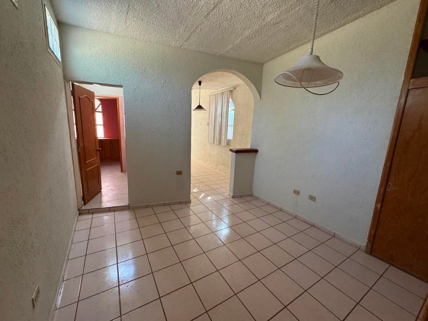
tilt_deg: -10.5
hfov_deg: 102.1
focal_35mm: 14
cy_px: 160
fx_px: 173
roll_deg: -1.4
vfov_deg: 85.7
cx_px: 214
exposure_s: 1/93
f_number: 2.2
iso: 320
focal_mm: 2.22
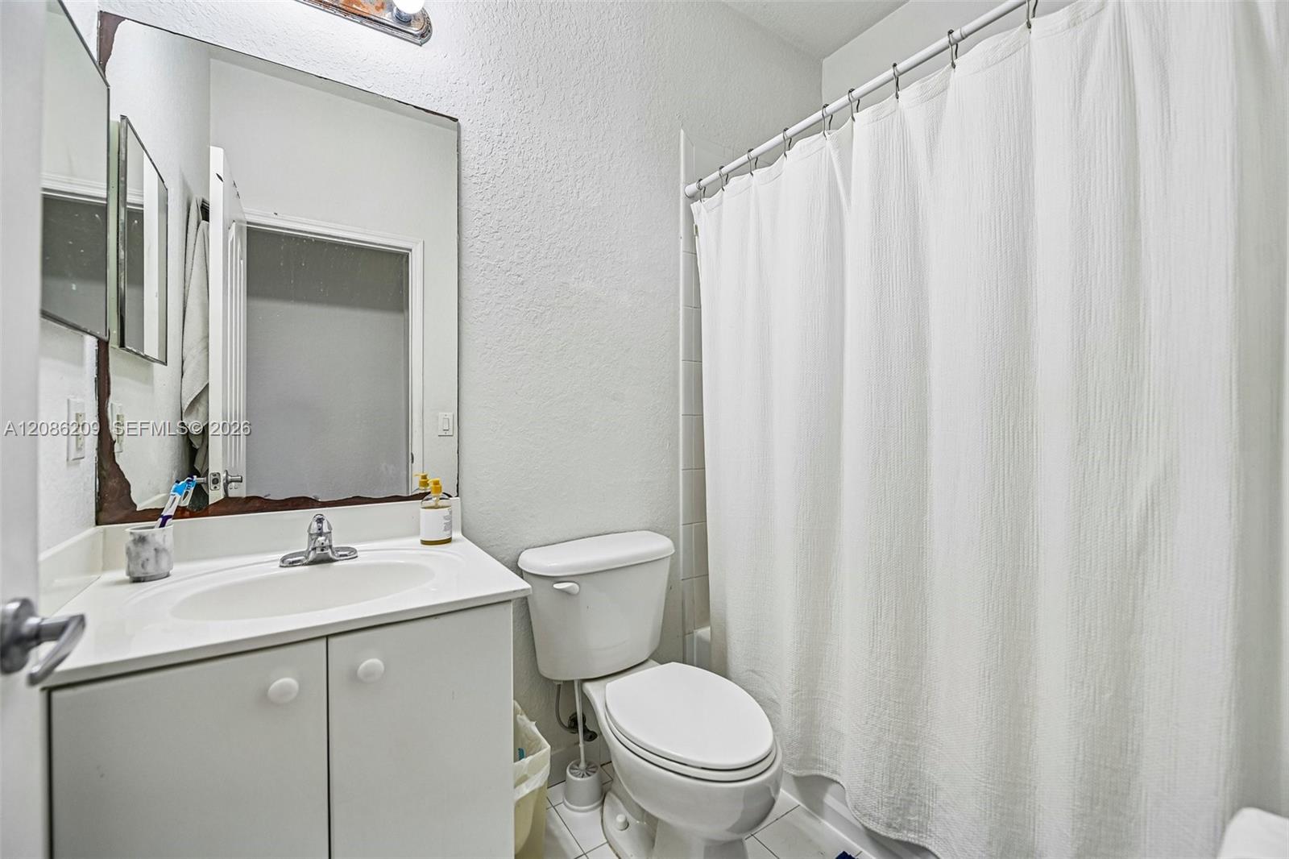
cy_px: 430
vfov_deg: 81.2
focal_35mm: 14
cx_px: 644
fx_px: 501
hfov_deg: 104.3
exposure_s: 1/20
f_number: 4
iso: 100
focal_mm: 14
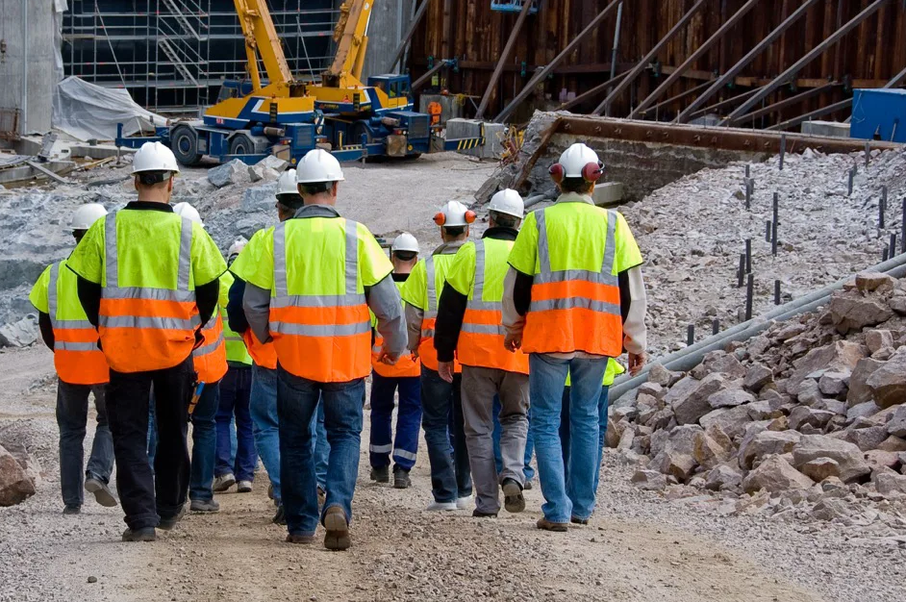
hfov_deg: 19.3
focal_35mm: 106
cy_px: 240
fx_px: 2665
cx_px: 331
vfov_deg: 12.9
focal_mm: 52
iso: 200
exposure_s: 1/250
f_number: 8
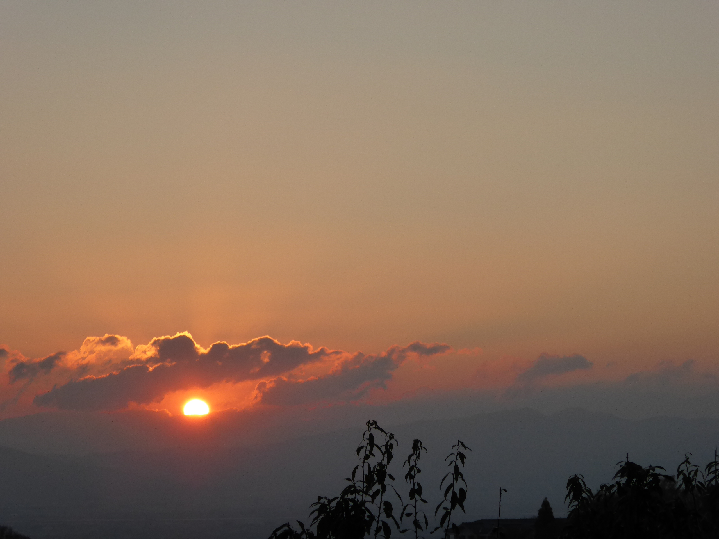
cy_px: 270
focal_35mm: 127
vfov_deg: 11.7
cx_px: 360
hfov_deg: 15.5
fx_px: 2638
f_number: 5.1
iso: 200
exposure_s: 1/640
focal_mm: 20.6
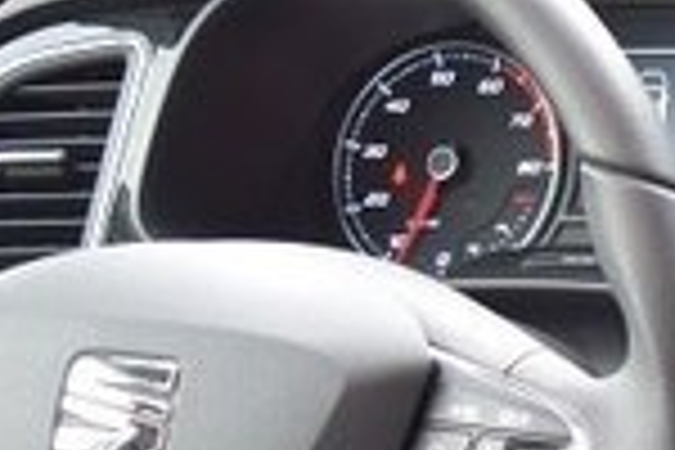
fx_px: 2719
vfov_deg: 9.2
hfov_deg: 13.0
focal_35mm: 145
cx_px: 1152
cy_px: 698
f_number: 3.8
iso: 400
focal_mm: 22
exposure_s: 1/40
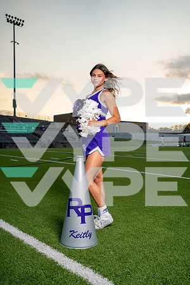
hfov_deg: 37.9
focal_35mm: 35
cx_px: 95
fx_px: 277
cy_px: 142
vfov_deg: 54.4
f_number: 4
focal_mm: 35
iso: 400
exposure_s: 1/250
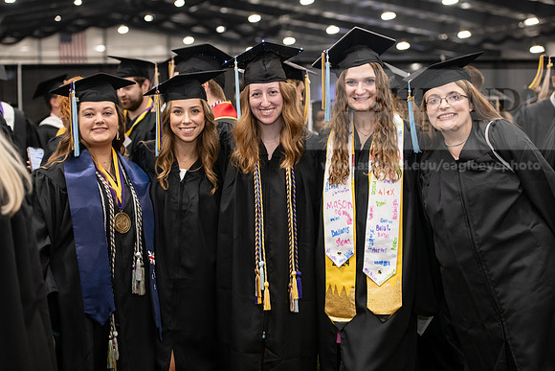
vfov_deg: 19.5
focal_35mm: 70
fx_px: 1079
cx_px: 278
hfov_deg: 28.8
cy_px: 186
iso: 2500
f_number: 3.2
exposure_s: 1/200
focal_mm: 70
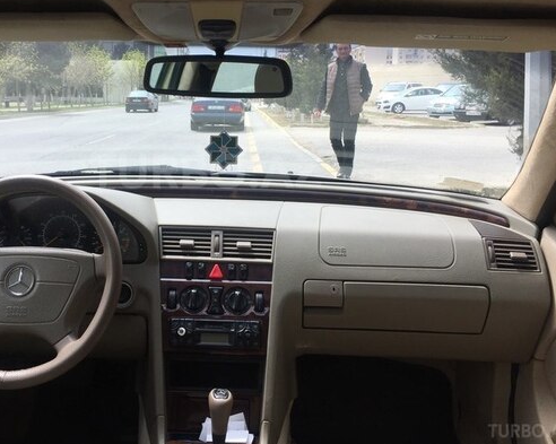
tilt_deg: -7.0
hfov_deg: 47.5
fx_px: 625
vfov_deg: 38.9
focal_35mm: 38
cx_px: 206
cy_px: 171
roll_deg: -1.0
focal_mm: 4.15
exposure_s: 1/1041
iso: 32
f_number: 2.2
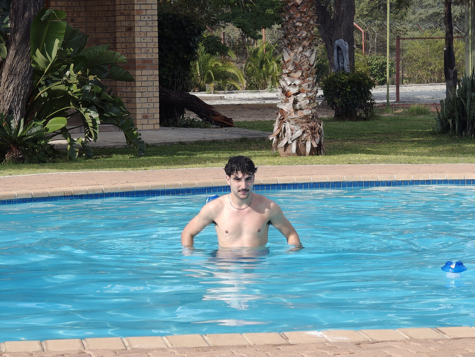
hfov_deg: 14.1
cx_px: 238
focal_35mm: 140
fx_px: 1921
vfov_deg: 10.6
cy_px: 178
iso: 50
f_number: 2.55
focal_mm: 13.3
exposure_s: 1/513
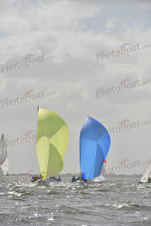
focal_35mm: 260
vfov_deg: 7.9
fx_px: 1635
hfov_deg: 5.3
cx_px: 76
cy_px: 113
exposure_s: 1/1600
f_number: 11
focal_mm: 260
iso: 400
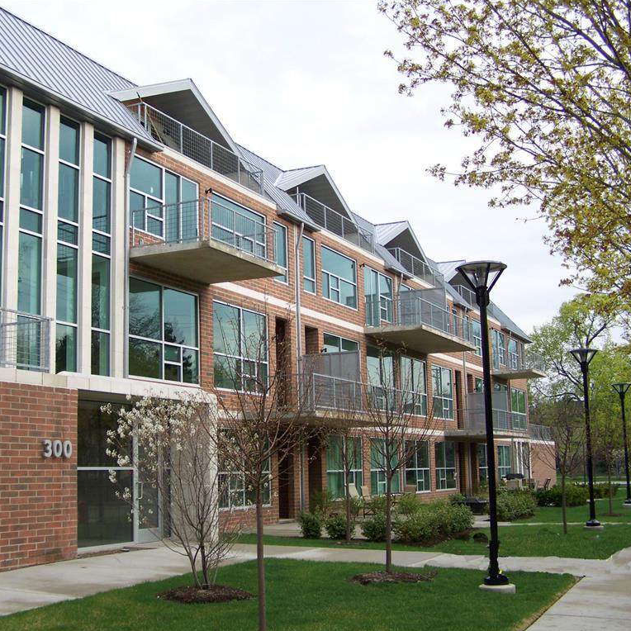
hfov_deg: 37.4
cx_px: 249
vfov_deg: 37.6
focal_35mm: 45
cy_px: 316
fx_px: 928
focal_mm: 6.3
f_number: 2.8
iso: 64
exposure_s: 1/320
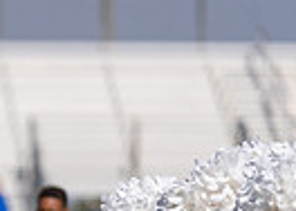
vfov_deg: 2.3
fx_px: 5207
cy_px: 431
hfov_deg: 3.2
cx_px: -182
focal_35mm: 620
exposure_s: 1/12800
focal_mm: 135
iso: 100
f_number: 1.8
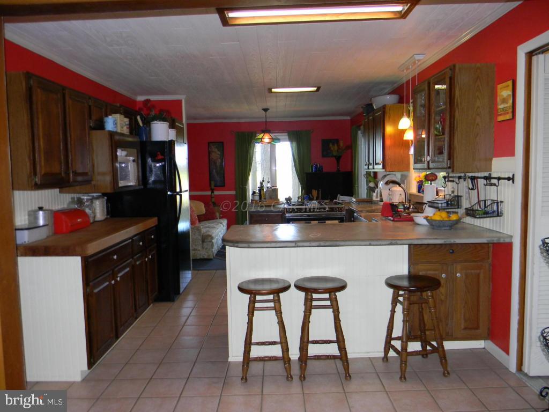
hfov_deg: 63.4
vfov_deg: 49.7
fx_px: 444
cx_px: 274
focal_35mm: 28
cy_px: 206
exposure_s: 1/26
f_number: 3.5
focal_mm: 5
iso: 200
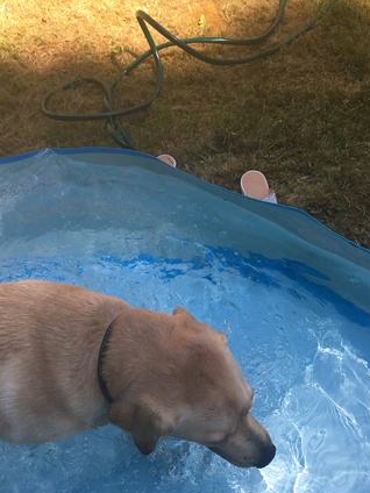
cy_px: 337
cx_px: 187
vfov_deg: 44.9
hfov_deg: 35.1
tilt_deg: -58.4
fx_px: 584
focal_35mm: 41
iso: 25
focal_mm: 4.15
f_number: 2.2
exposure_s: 1/411
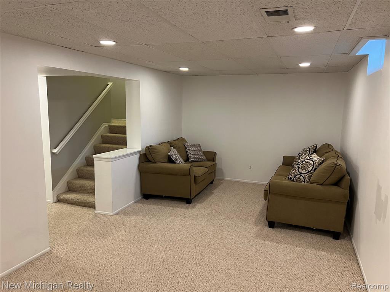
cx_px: 195
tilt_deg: -8.5
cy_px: 146
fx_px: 293
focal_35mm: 26
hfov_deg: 67.3
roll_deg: -1.0
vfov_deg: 53.1
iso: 200
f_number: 1.5
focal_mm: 5.7
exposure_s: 1/60
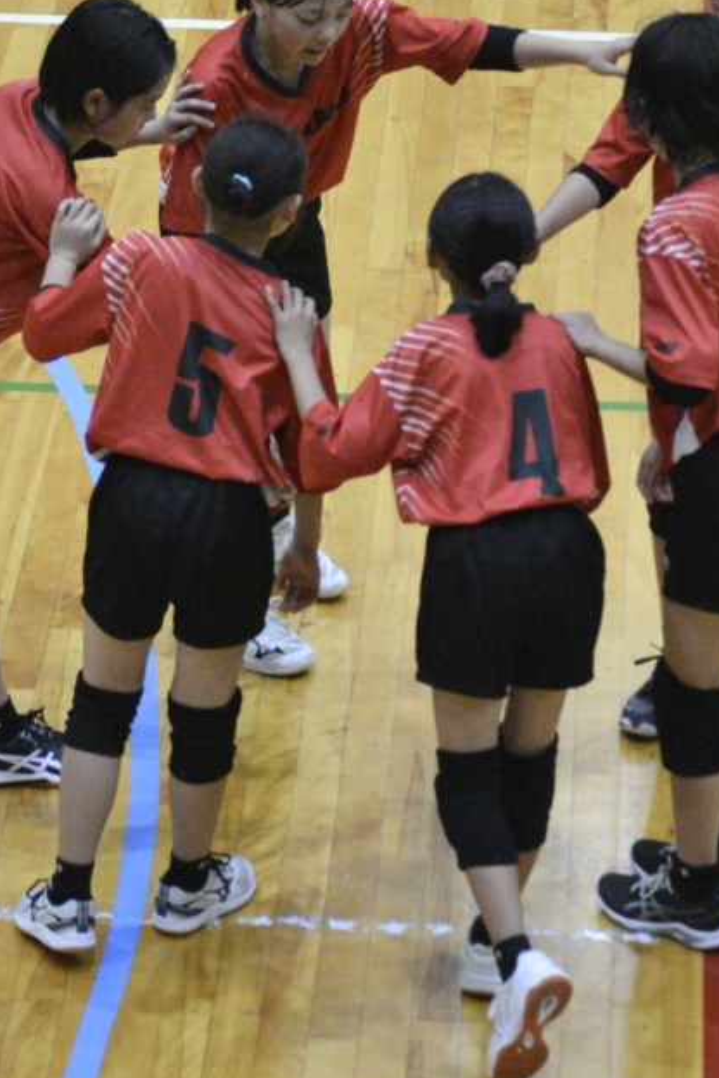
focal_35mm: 180
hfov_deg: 7.6
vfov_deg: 11.4
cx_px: 408
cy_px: 321
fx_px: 5390
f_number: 4.2
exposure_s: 1/200
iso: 3200
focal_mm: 65
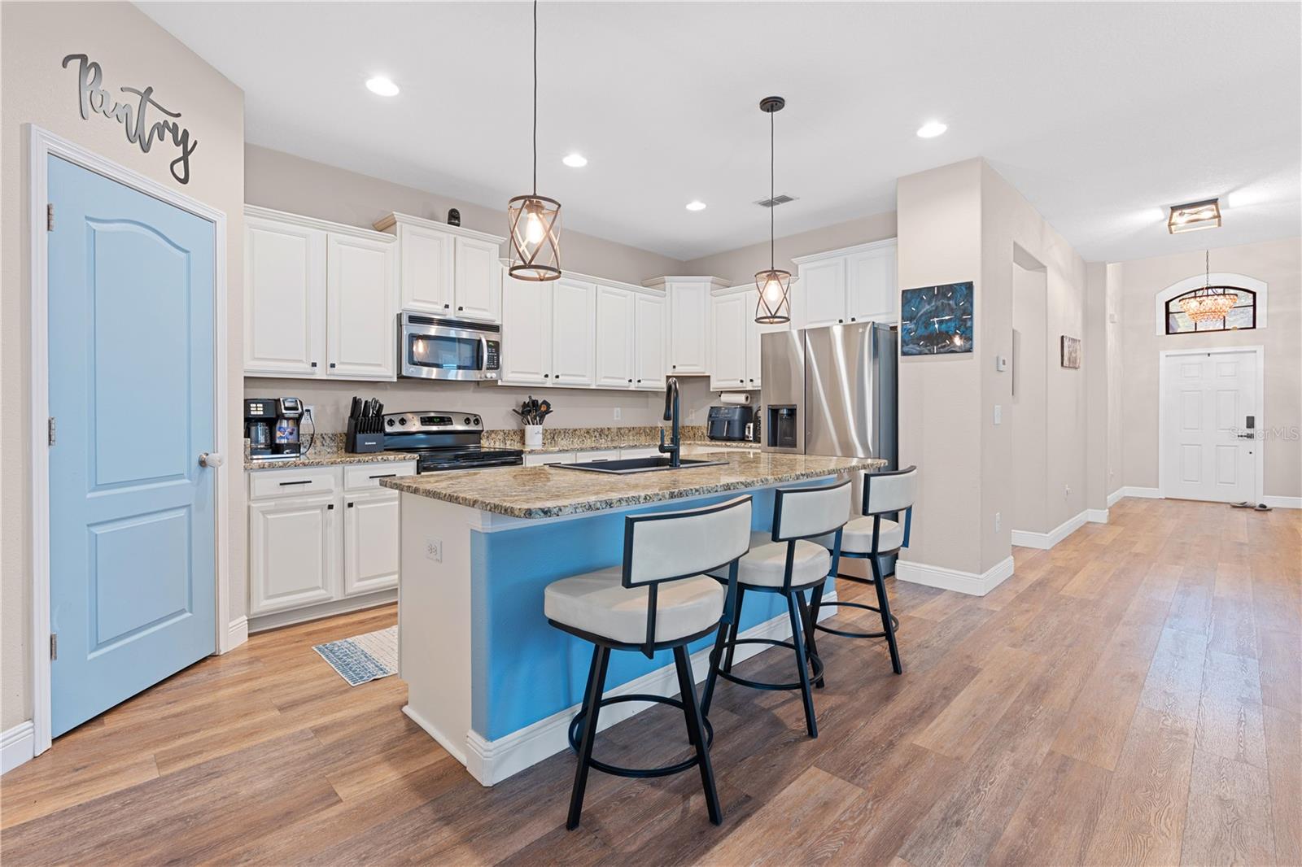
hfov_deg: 96.7
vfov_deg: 73.7
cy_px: 434
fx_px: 579
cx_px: 651
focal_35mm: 16
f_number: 8
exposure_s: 6
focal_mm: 16
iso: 200
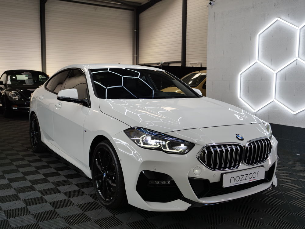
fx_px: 317
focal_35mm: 36
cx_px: 152
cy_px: 114
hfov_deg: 51.4
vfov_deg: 39.7
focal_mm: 18
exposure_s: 1/80
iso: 200
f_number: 3.3
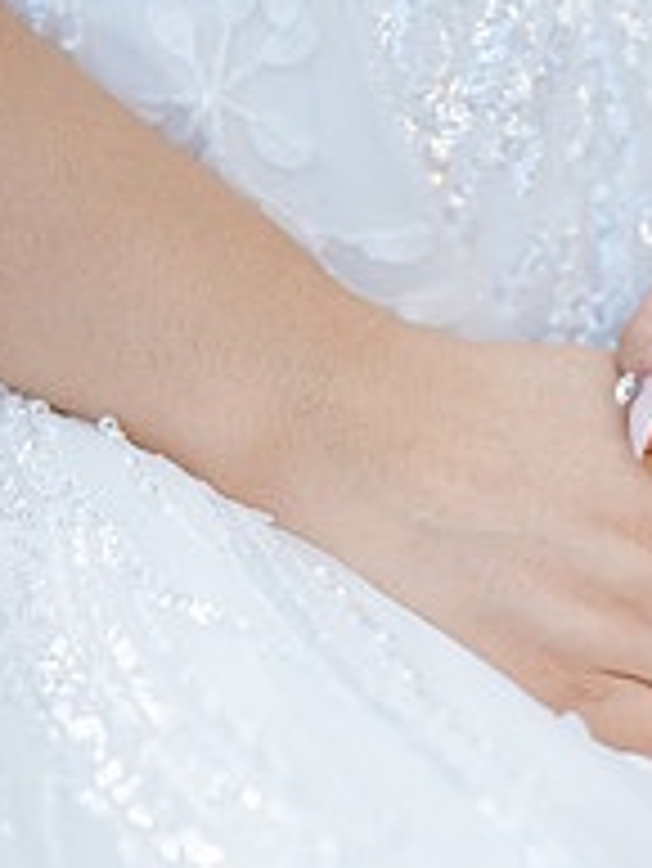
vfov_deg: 17.5
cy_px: 562
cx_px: 648
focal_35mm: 112
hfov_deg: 13.1
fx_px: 2810
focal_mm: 50
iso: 80
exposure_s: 1/800
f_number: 1.8
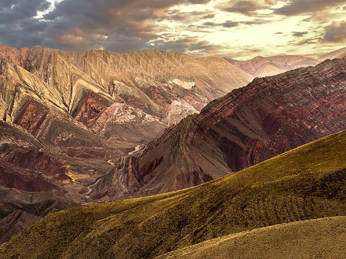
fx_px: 969
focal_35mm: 97
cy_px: 74
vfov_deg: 15.2
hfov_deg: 20.2
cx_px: 156
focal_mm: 50
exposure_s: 1/200
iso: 100
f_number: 3.2
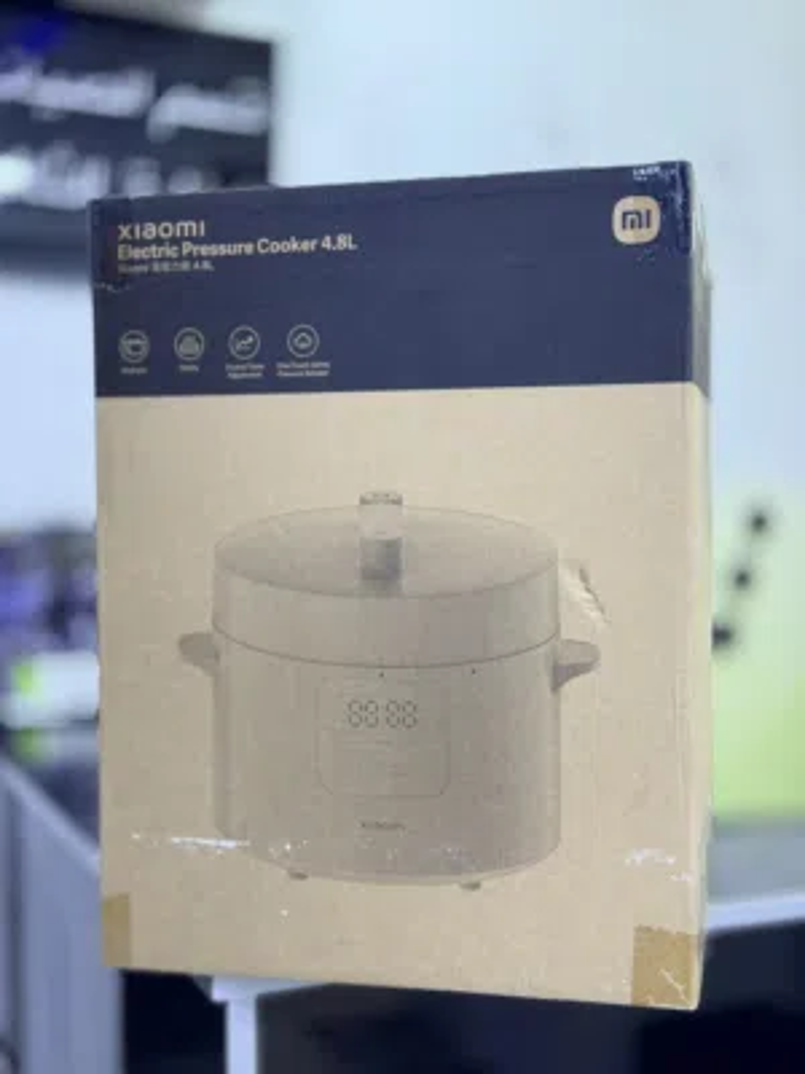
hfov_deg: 30.3
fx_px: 1488
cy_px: 537
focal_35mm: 48
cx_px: 402
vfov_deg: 39.7
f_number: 1.78
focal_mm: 6.76
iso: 64
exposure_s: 1/50
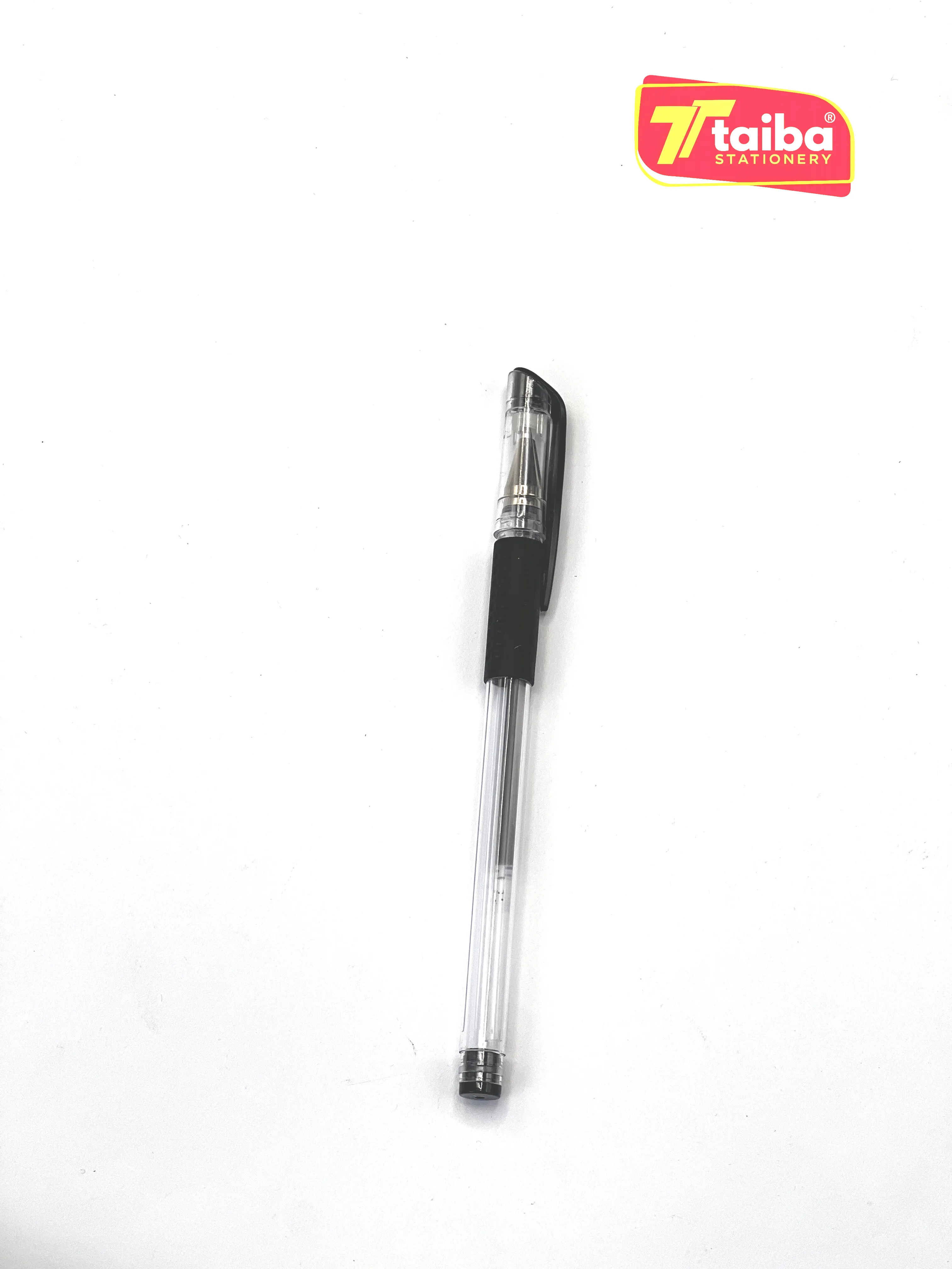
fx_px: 2824
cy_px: 634
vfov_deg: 25.3
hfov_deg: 19.1
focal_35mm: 77
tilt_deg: -73.7
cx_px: 476
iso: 32
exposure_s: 1/382
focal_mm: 9
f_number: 2.8
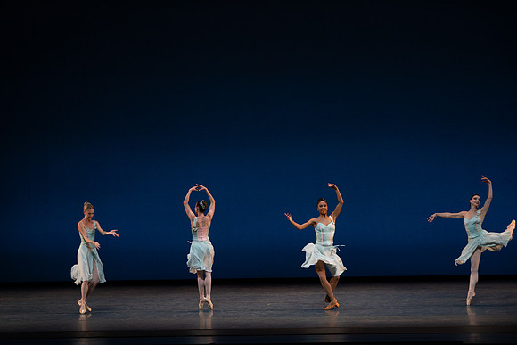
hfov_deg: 18.8
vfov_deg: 12.6
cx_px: 258
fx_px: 1566
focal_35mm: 109
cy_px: 172
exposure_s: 1/500
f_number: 8
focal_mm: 109
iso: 3200
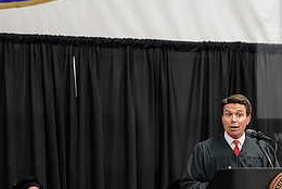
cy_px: 159
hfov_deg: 5.0
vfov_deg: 3.3
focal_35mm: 412
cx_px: 225
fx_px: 3231
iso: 3200
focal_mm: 185
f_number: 3.2
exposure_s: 1/200
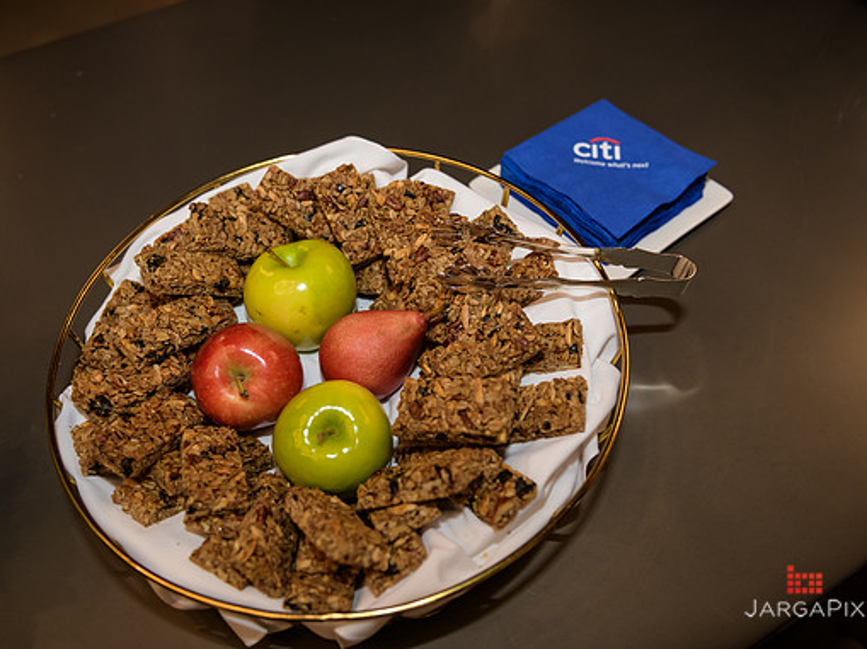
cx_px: 414
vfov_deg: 41.7
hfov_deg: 54.0
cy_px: 324
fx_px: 851
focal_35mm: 34
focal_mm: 31
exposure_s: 1/125
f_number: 3.2
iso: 1250
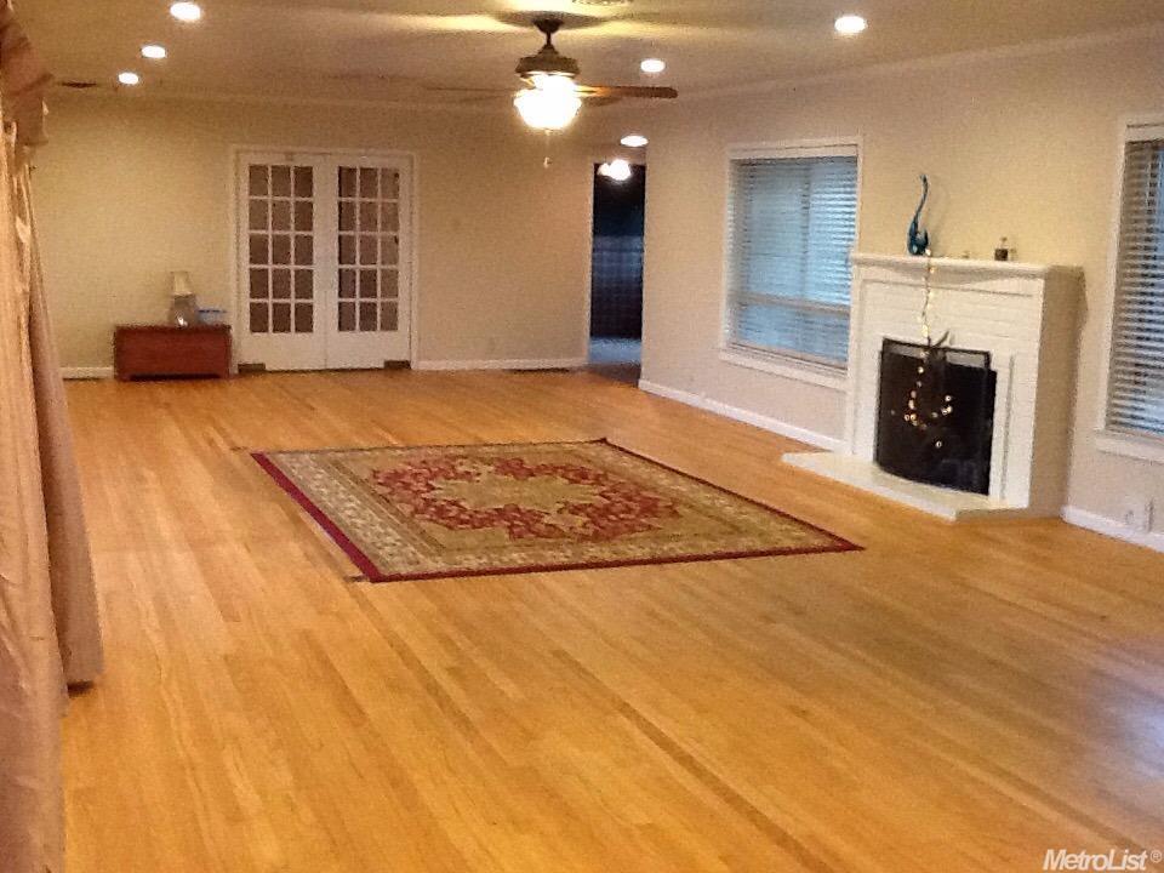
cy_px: 436
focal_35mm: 44
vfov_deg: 32.9
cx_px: 582
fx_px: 1480
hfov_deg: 42.9
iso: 200
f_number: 2.4
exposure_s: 1/30
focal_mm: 2.03
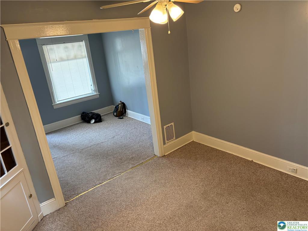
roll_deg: +6.5
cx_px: 154
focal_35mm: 26
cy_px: 116
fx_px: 231
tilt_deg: -19.9
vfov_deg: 53.1
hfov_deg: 67.3
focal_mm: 5.96
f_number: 1.6
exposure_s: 1/60
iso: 200
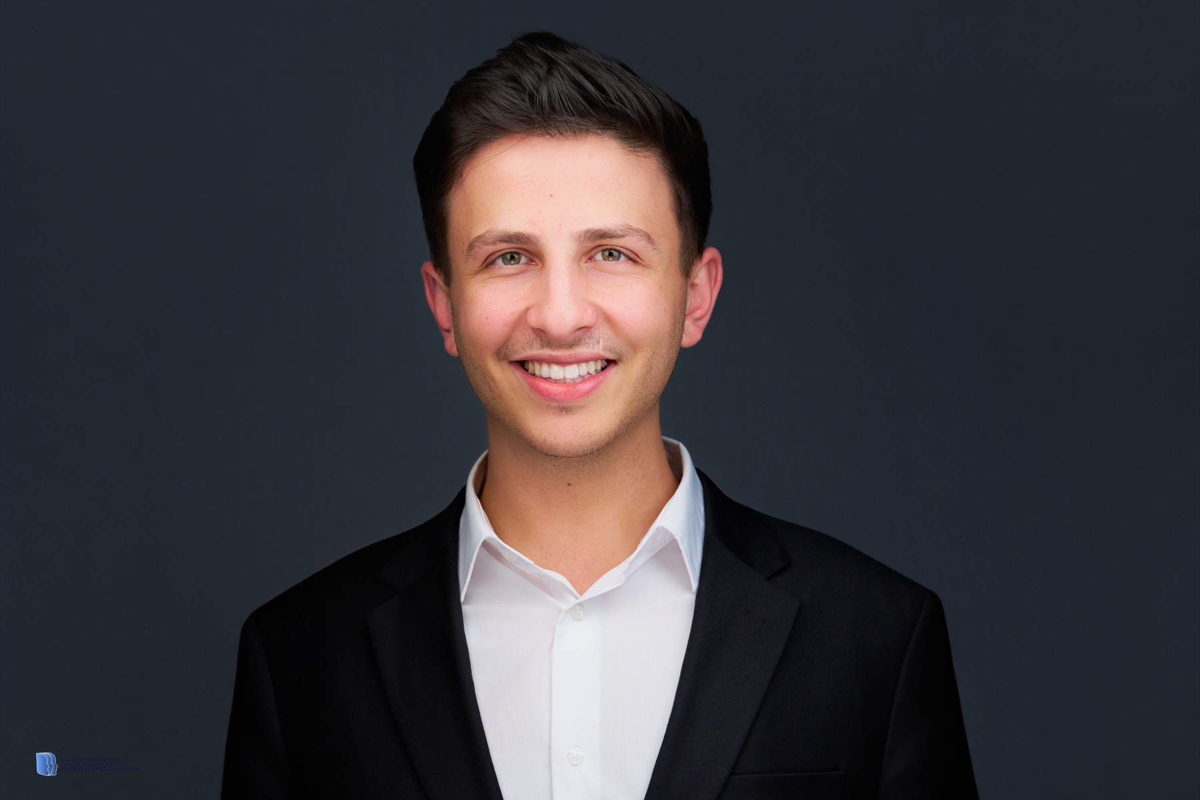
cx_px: 600
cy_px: 400
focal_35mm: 75
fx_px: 2500
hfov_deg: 27.0
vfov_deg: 18.2
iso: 500
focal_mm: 75
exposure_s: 1/160
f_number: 7.1
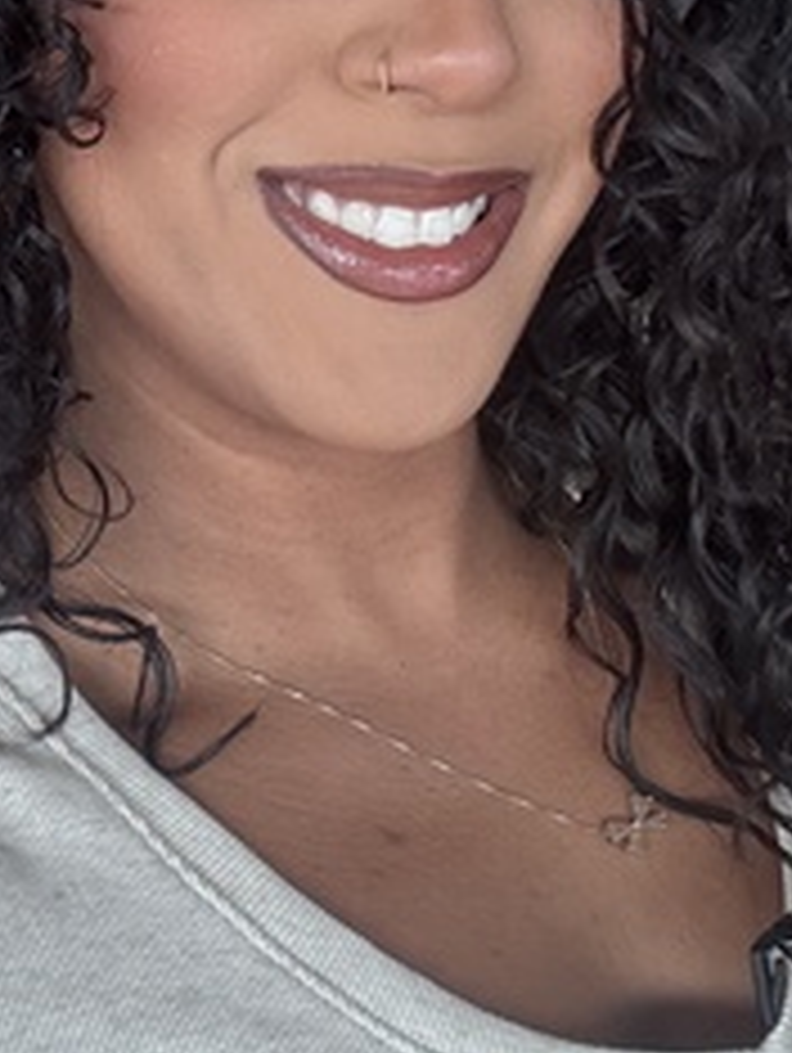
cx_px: 394
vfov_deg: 30.2
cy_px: 526
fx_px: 1949
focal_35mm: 64
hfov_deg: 23.0
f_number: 1.9
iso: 50
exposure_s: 1/121
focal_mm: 2.69
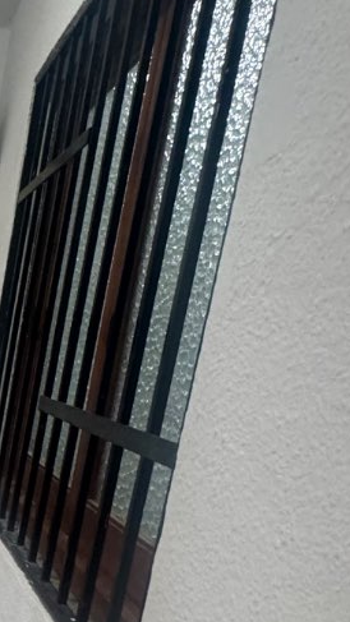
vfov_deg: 42.4
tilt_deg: -9.9
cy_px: 467
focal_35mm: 47
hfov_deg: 19.2
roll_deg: -6.2
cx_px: -284
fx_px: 775
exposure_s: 1/50
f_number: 2.2
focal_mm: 2.22
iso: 320
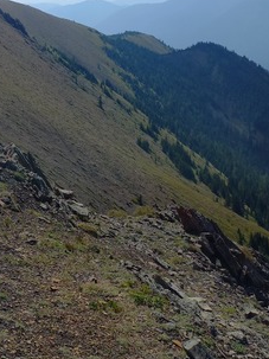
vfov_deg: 33.7
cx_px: -5
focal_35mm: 55
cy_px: 62
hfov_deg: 25.2
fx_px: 570
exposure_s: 1/2488
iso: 50
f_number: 1.8
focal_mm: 4.65
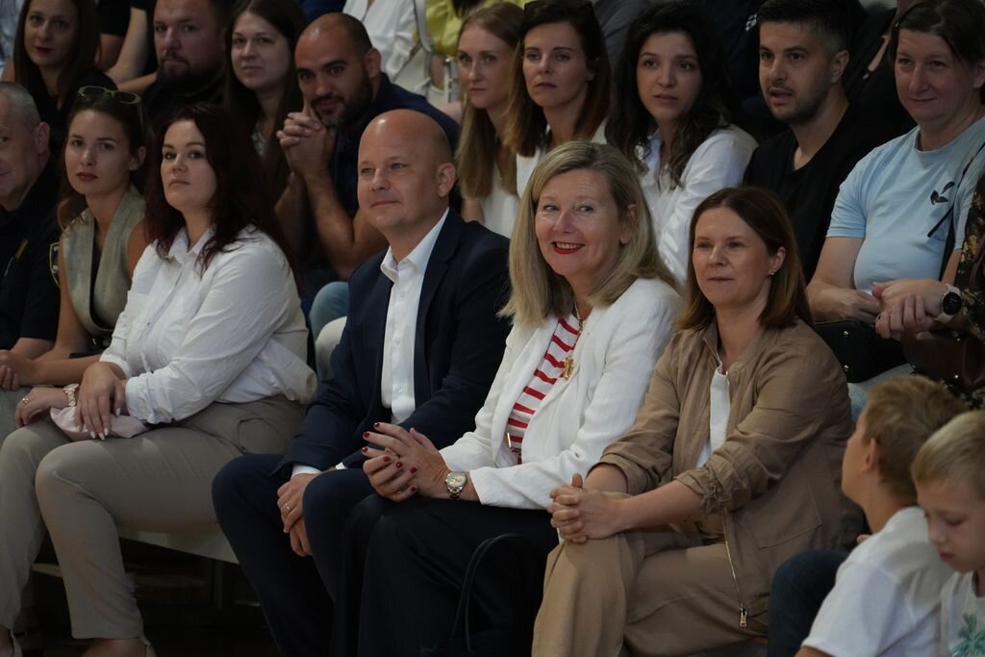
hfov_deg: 8.6
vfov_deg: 5.7
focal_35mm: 240
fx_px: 6567
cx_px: 492
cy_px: 328
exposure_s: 1/250
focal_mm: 240
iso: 6400
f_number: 6.3
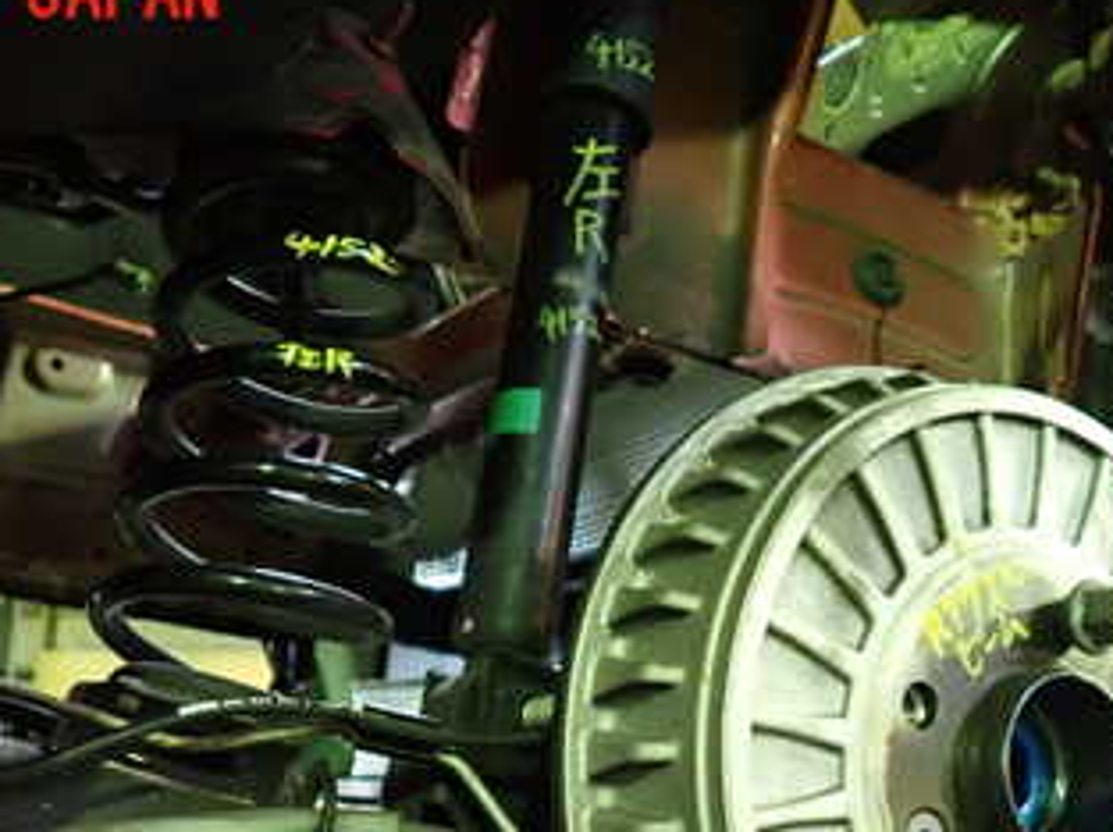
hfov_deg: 39.6
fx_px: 1542
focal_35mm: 48
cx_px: 640
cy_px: 750
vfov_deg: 29.0
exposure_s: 1/25
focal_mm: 4.5
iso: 800
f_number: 2
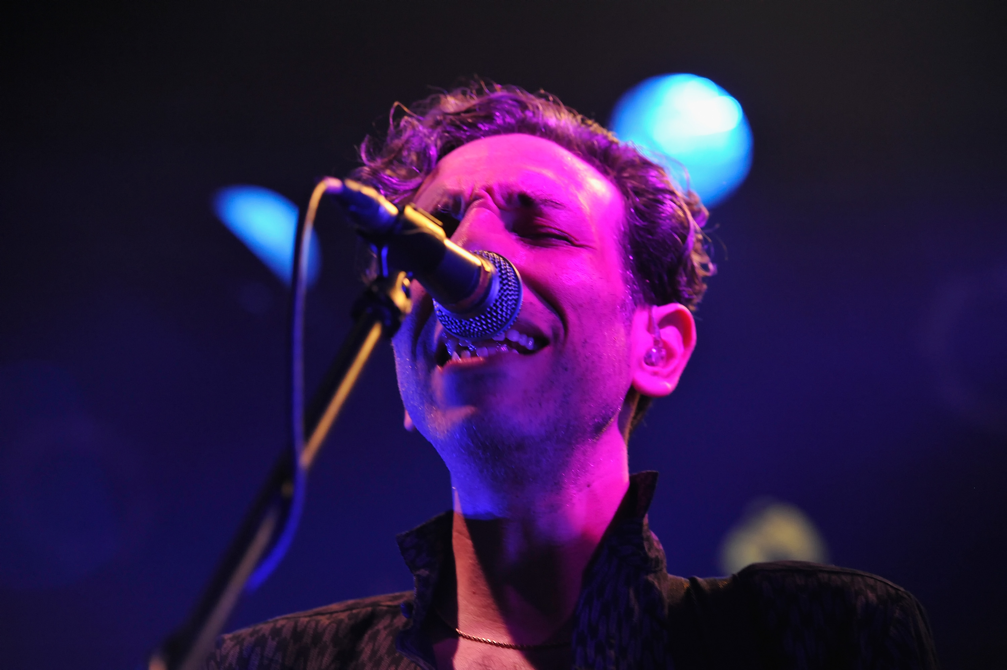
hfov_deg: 15.8
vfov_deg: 10.5
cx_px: 504
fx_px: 3634
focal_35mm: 130
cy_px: 335
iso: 3200
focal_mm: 130
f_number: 4
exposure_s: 1/200
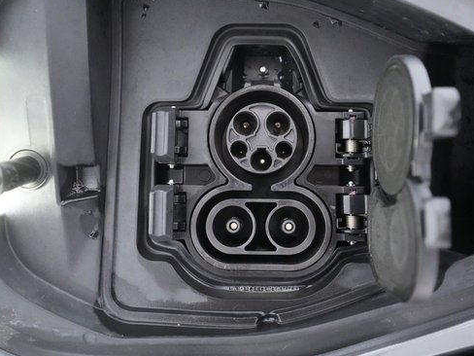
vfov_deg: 41.7
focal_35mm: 34
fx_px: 466
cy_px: 151
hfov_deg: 53.8
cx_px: 262
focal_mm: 27
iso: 16000
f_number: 4.5
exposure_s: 1/100
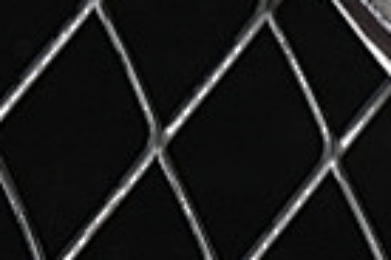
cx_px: 1405
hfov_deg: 3.4
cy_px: -534
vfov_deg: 2.3
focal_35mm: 587
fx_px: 6375
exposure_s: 1/80
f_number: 7.1
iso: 160
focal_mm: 50
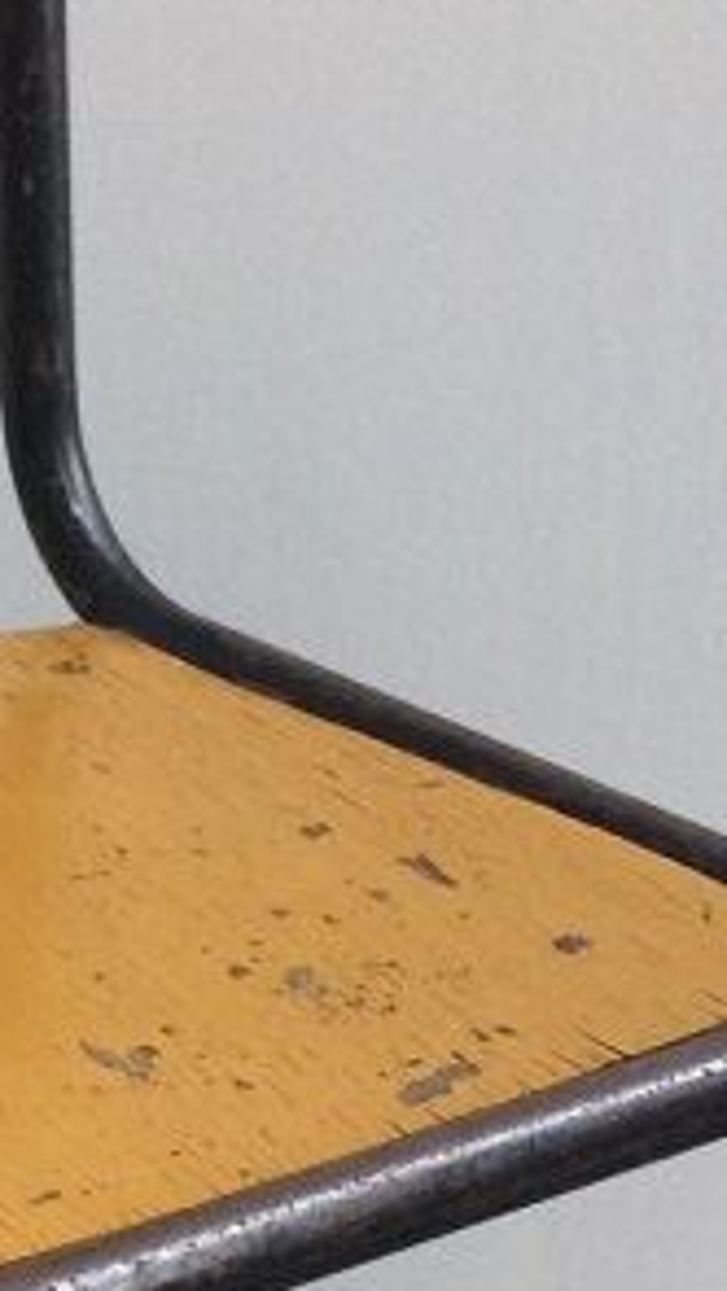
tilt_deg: -26.5
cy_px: 993
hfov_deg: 11.4
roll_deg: +1.0
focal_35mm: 105
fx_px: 3597
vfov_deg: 20.2
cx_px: -46
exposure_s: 1/33
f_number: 2.2
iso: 320
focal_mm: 4.15
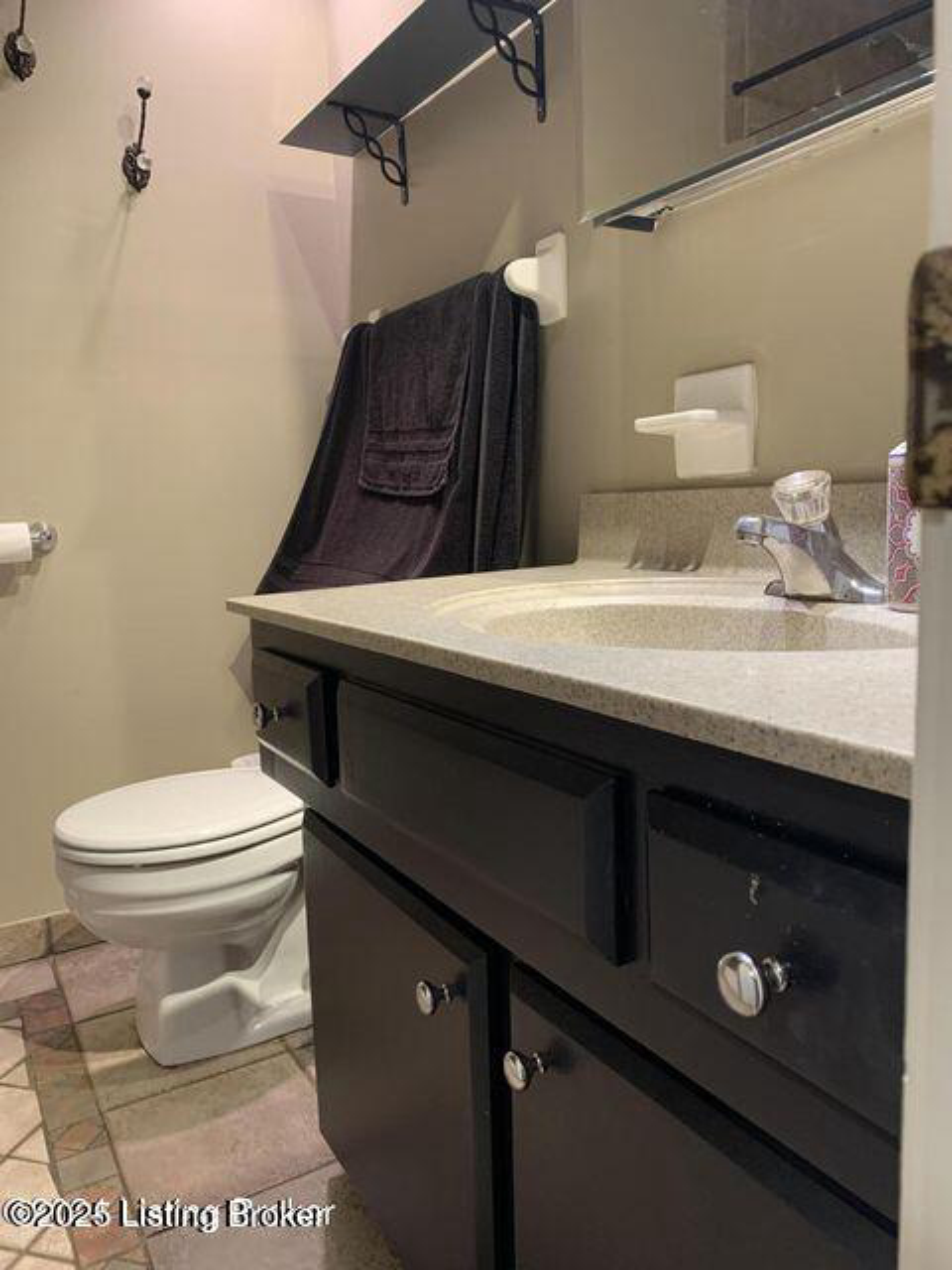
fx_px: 953
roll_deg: +1.6
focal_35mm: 26
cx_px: 476
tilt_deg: -7.9
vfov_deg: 67.3
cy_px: 635
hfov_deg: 53.1
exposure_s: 1/60
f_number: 1.8
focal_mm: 4.25
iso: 160
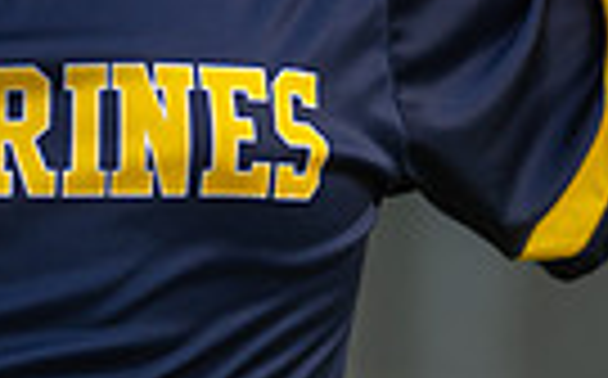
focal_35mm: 718
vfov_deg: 1.8
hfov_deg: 2.9
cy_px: -187
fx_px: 11882
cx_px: -18
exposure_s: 1/320
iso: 250
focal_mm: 164
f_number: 2.8
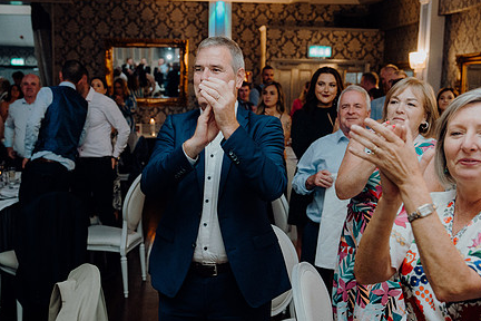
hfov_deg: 41.8
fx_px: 628
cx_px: 212
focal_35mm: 47
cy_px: 167
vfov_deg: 28.6
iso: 2500
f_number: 3.5
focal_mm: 35
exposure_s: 1/160
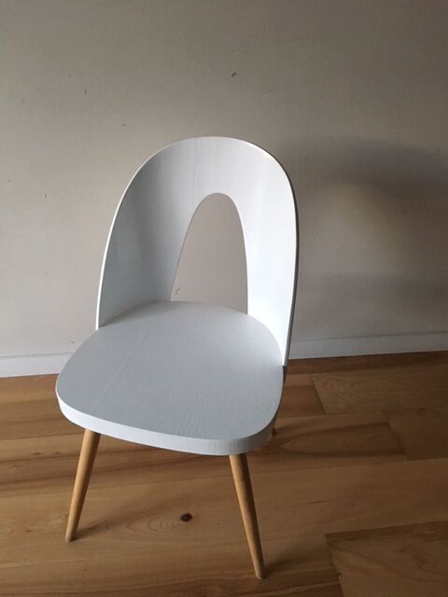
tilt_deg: -33.9
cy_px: 298
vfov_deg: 61.7
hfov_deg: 48.2
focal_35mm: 29
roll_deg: -1.1
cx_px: 224
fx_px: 500
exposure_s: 1/25
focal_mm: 4.15
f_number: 2.2
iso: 200
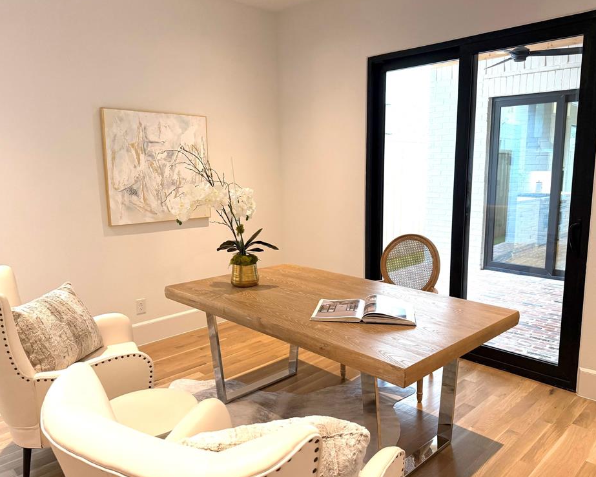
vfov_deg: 54.9
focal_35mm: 26
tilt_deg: -9.4
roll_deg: +0.4
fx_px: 459
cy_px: 242
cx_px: 319
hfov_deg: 66.0
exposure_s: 1/170
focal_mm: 6.76
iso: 200
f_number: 1.78
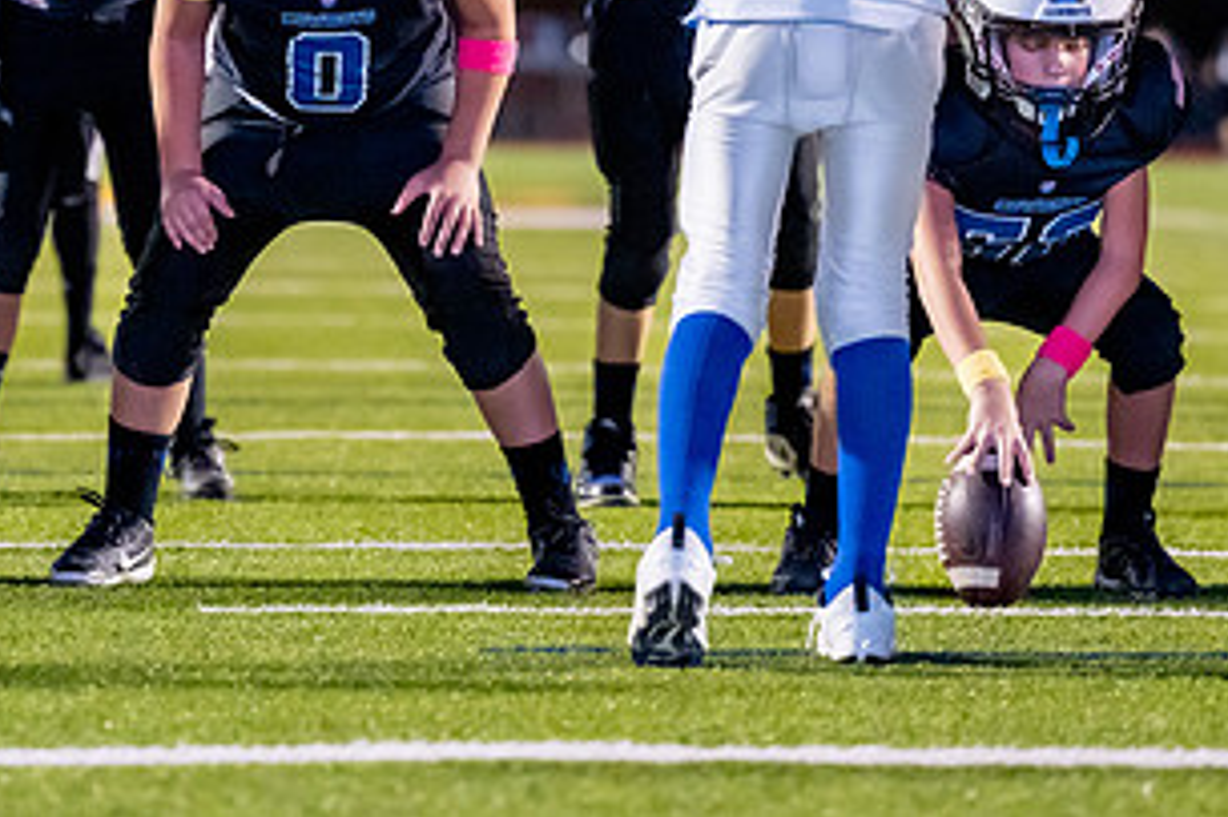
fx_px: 9682
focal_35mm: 284
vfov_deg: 4.8
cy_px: 72
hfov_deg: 7.3
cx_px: 425
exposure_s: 1/1000
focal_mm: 124
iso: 3200
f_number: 2.8
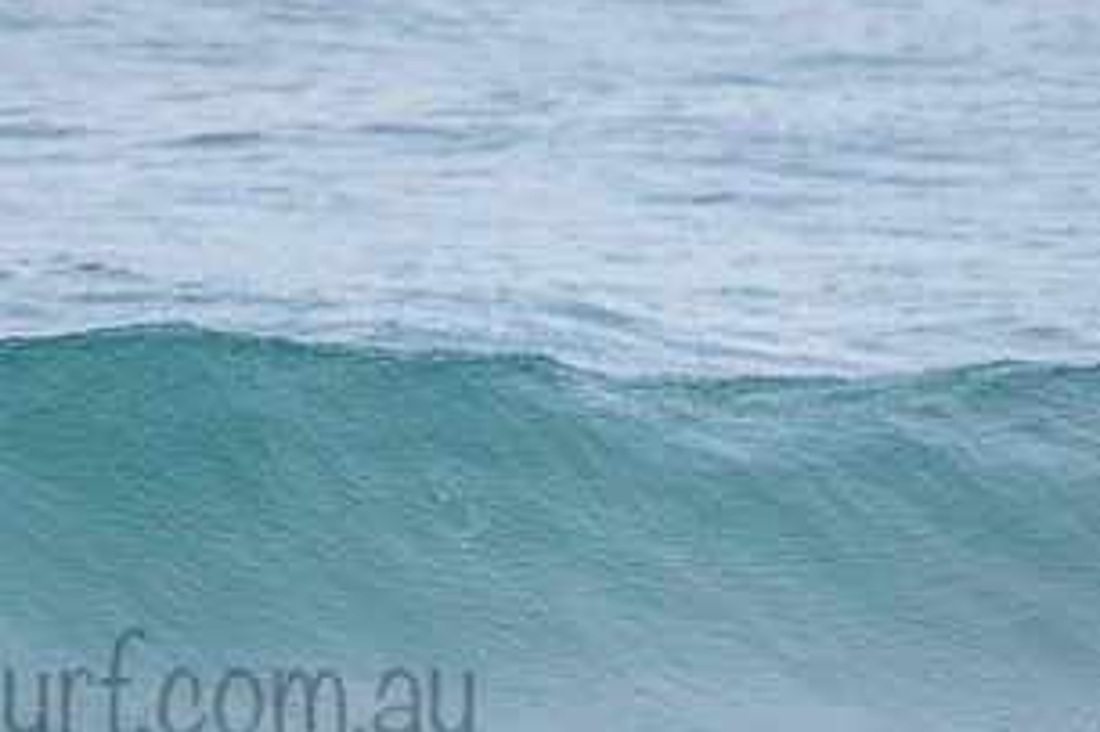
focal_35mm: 1164
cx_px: -140
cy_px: 498
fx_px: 35546
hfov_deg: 1.8
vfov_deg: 1.2
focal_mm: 500
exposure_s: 1/2000
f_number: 5.6
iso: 1250
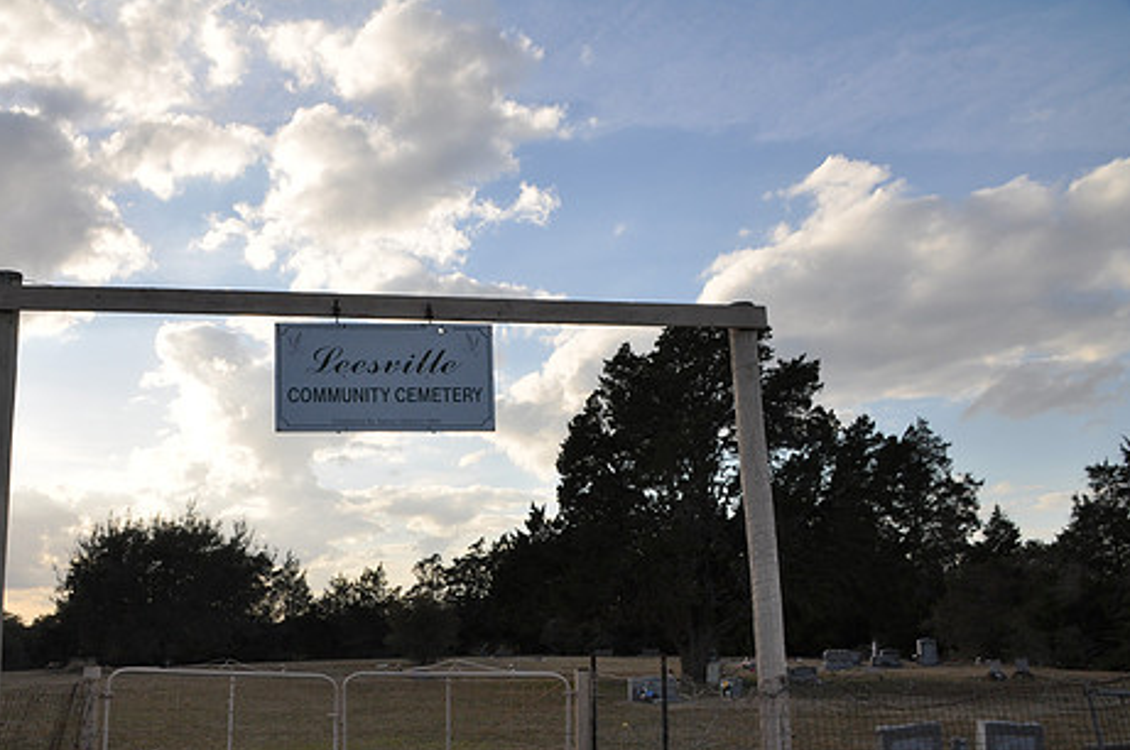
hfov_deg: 55.2
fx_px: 1066
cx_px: 427
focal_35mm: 34
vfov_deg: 38.6
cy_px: 447
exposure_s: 1/125
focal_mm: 18
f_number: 11
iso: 200
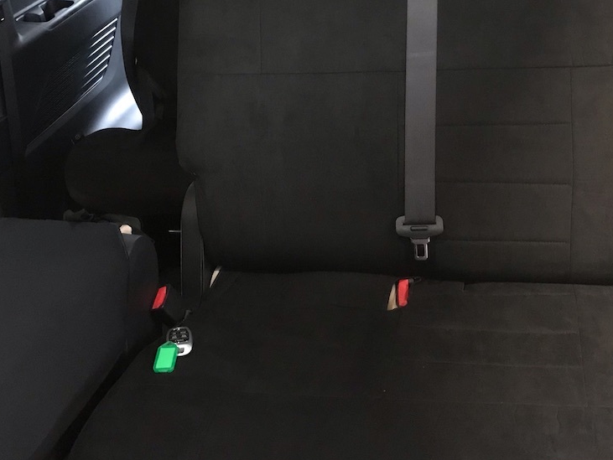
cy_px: 147
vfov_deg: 29.5
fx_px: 868
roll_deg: +4.8
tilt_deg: -23.8
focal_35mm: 49
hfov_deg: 38.9
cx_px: 316
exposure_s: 1/4
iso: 160
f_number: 1.8
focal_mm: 3.99
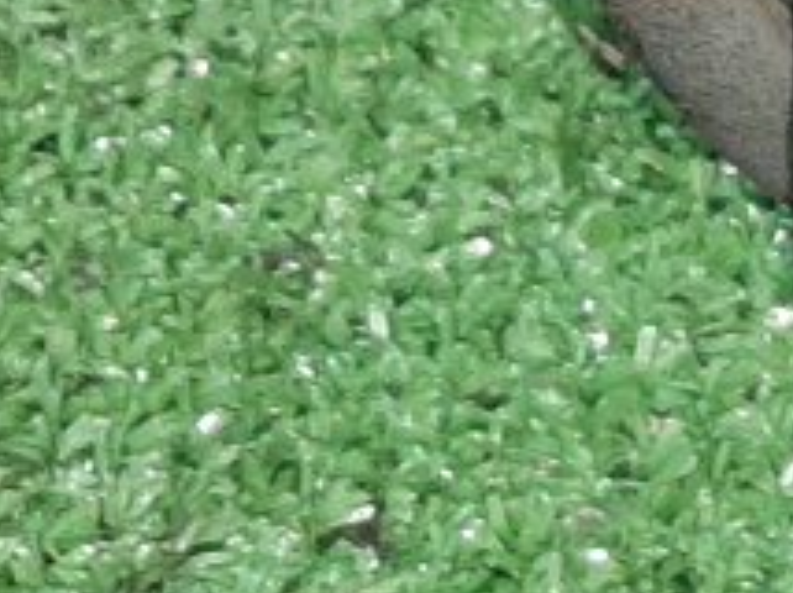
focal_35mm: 175
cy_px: 182
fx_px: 4004
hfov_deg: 10.1
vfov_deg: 8.5
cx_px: 1823
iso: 243
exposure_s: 1/50
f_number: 1.7
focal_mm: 3.93
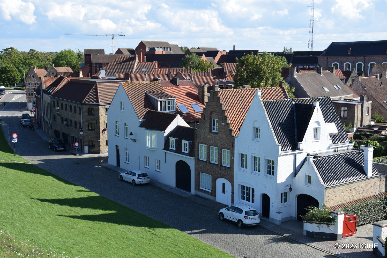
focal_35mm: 52
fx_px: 564
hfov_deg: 37.8
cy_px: 129
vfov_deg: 25.8
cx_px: 194
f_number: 9
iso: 200
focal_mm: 35
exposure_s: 1/320
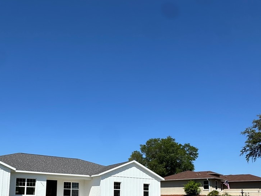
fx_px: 234
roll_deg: -1.2
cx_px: 92
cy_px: 169
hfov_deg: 57.3
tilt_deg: +6.6
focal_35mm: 31
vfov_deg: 42.4
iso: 50
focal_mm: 2.22
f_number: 2.2
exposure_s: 1/3106
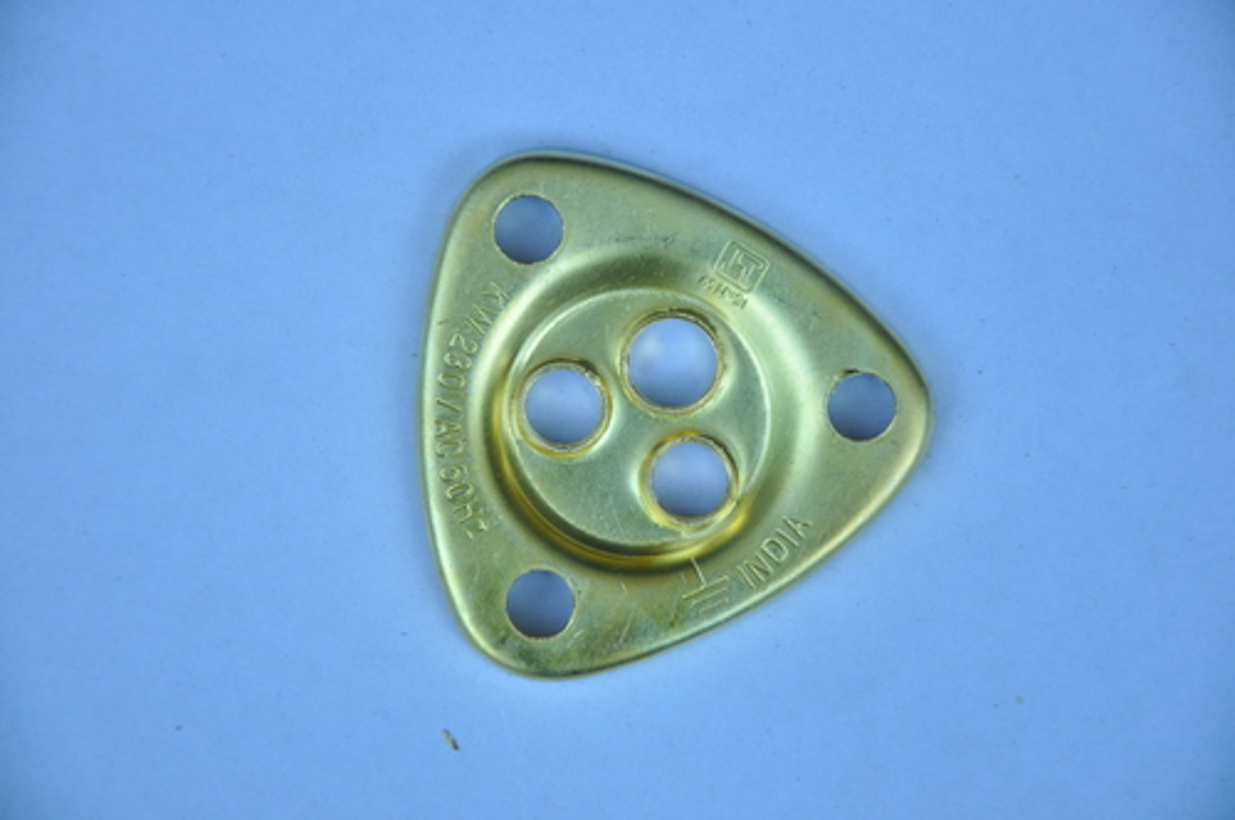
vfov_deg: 8.7
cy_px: 410
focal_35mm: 158
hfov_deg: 13.1
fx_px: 5396
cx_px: 618
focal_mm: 105
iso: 320
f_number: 5.6
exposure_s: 1/125
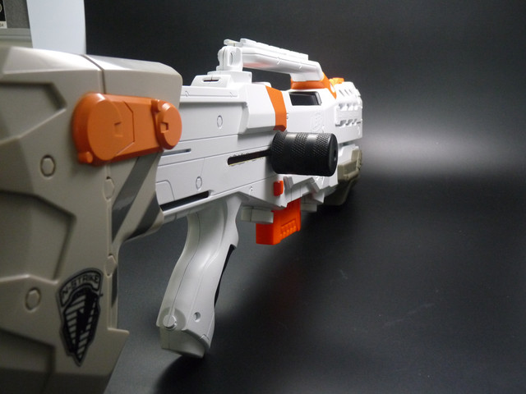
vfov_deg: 36.0
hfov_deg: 46.8
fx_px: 608
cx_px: 263
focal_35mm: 40
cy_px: 197
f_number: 3
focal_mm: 7.2
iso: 400
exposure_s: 1/50
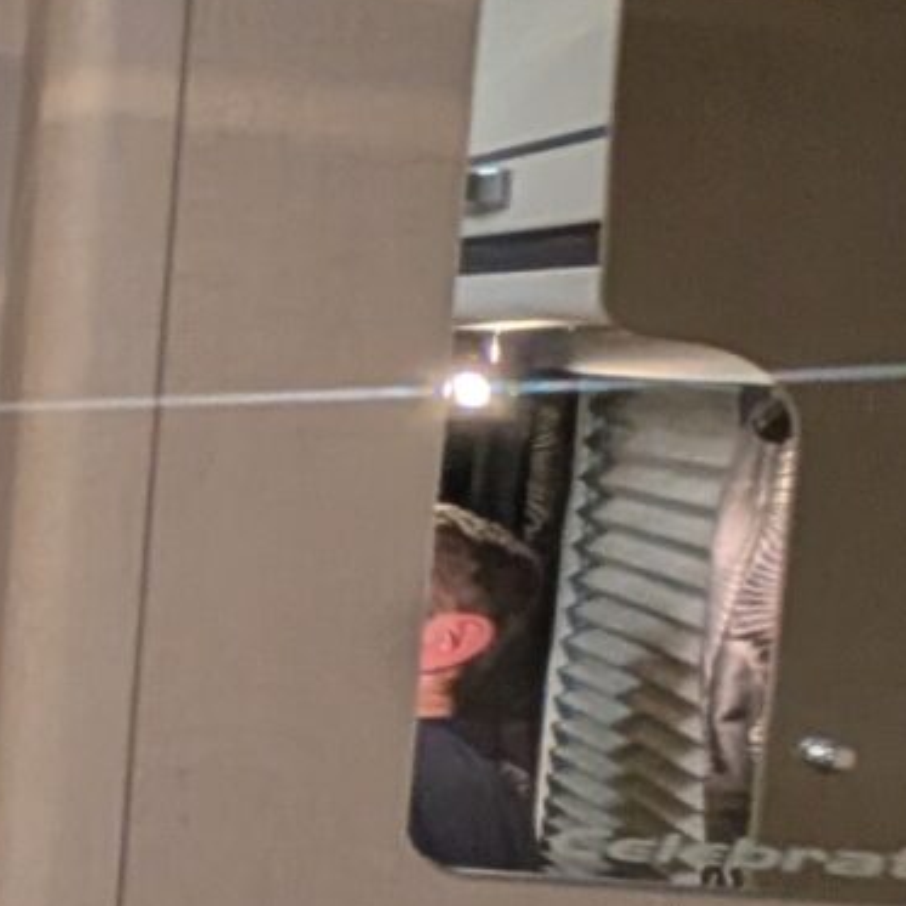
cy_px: 675
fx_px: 2162
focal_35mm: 73
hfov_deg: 11.1
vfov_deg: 23.4
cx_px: -1899
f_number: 1.7
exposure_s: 1/33.3
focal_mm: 2.02
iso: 133
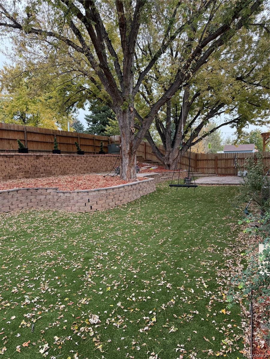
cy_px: 180
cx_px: 135
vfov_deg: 71.6
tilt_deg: -1.9
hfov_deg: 56.8
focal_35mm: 24
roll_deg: +3.1
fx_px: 250
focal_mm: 6.76
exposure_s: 1/979
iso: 100
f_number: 1.78
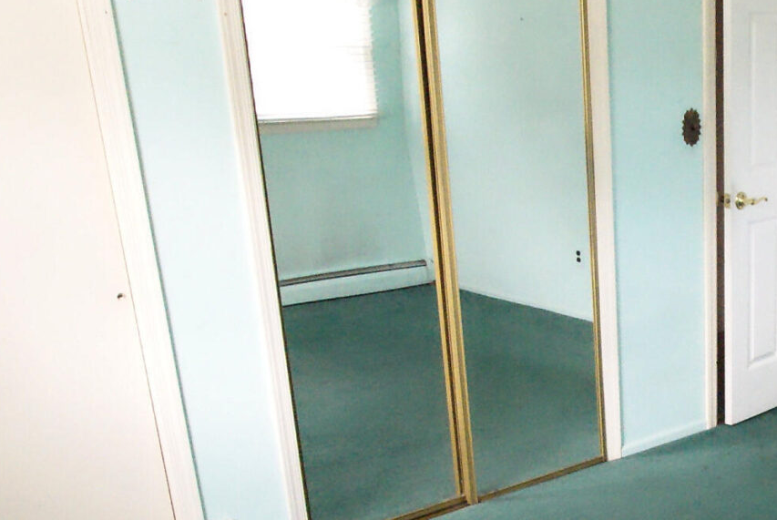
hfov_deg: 36.3
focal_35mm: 50
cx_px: 759
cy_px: 469
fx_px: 1070
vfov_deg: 26.4
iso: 3200
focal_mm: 11
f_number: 7.1
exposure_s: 1/50
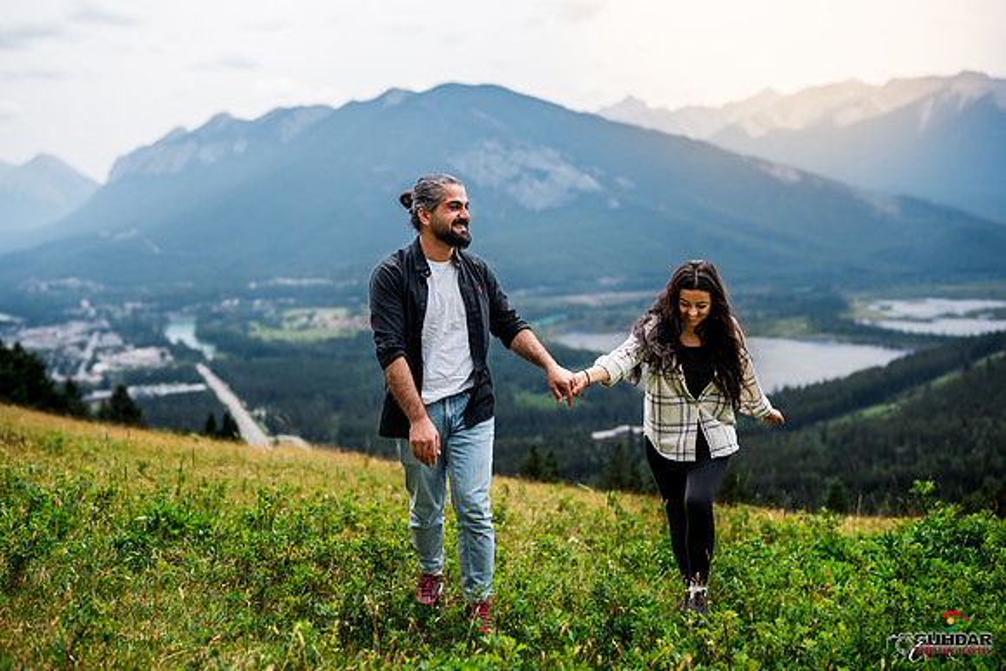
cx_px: 503
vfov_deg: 37.9
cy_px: 336
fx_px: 978
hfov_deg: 54.4
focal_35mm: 35
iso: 200
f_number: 2
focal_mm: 35
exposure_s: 1/8000
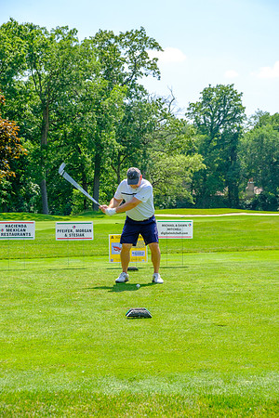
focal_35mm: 64
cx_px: 140
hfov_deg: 21.2
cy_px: 209
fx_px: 744
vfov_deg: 31.4
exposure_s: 1/320
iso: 200
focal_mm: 42.5
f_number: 5.6
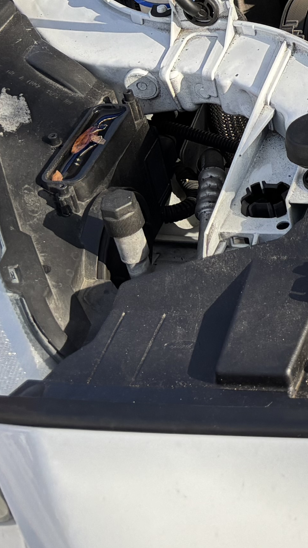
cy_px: -67
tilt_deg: -32.8
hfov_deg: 10.5
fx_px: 1365
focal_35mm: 94
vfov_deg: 21.4
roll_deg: +0.3
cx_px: 809
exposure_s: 1/581
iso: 50
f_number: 1.6
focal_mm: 5.96
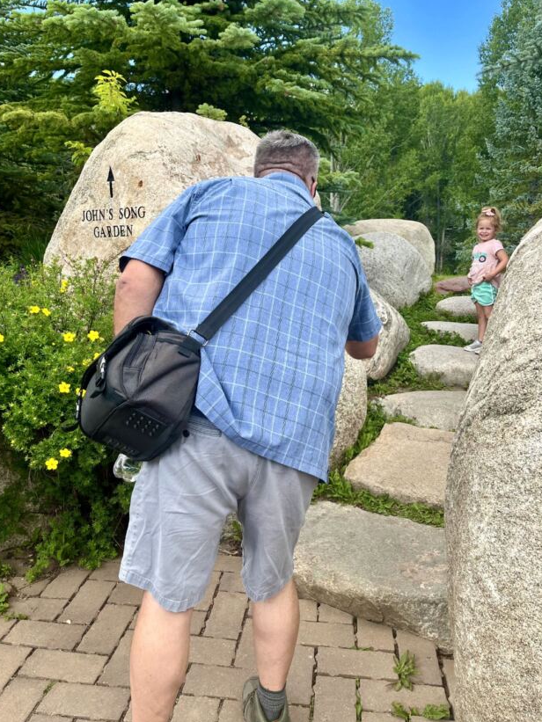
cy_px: 354
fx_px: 564
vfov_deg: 65.3
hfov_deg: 51.4
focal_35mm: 27
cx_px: 271
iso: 50
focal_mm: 5.1
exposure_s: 1/657
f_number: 1.6
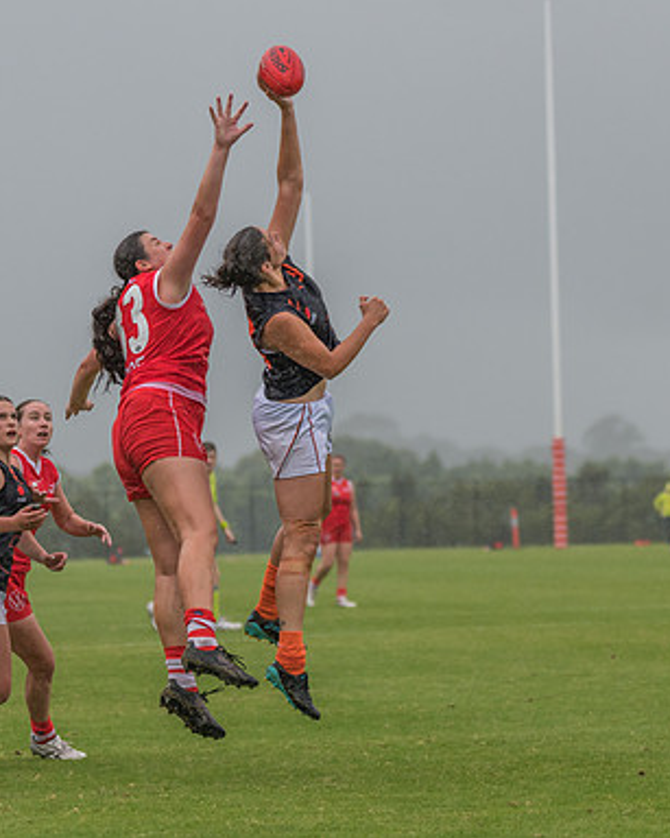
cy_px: 402
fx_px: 6026
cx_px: 269
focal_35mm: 243
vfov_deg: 8.0
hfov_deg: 6.4
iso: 560
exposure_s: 1/1600
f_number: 5
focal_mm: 150
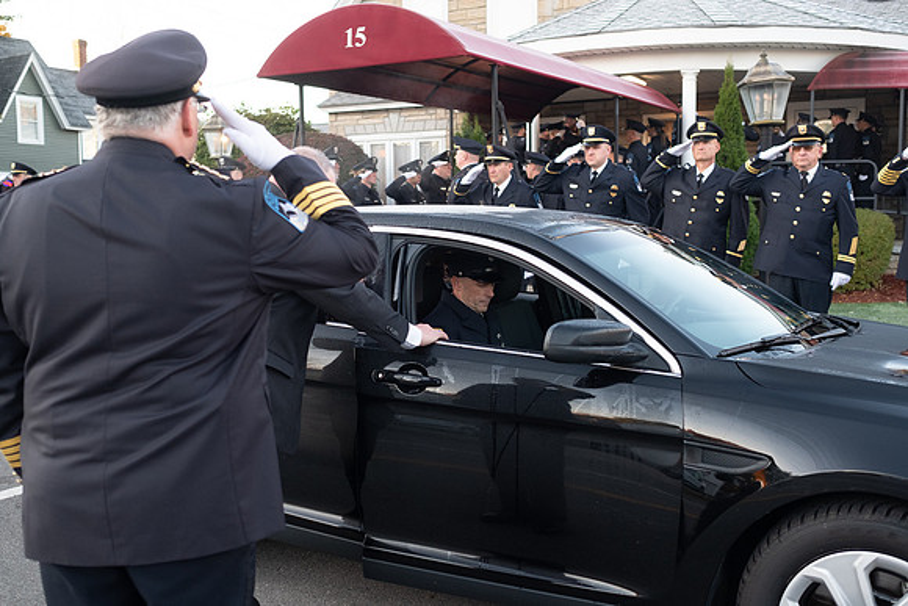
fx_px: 883
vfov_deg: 37.9
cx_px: 454
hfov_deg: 54.4
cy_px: 303
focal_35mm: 35
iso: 800
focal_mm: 23
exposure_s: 1/500
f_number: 2.8
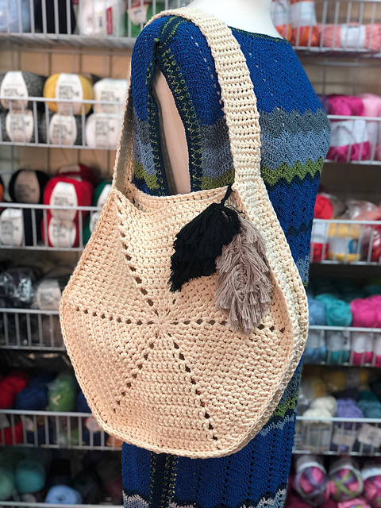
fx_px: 763
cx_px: 190
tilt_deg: -9.5
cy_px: 254
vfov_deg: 36.8
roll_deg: -2.4
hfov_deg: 28.0
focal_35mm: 52
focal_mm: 6
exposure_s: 1/40
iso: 100
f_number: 2.4
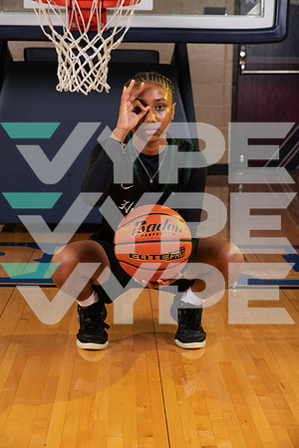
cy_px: 224
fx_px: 872
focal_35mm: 70
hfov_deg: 19.5
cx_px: 150
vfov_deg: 28.8
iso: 320
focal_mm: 70
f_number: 7.1
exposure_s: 1/320
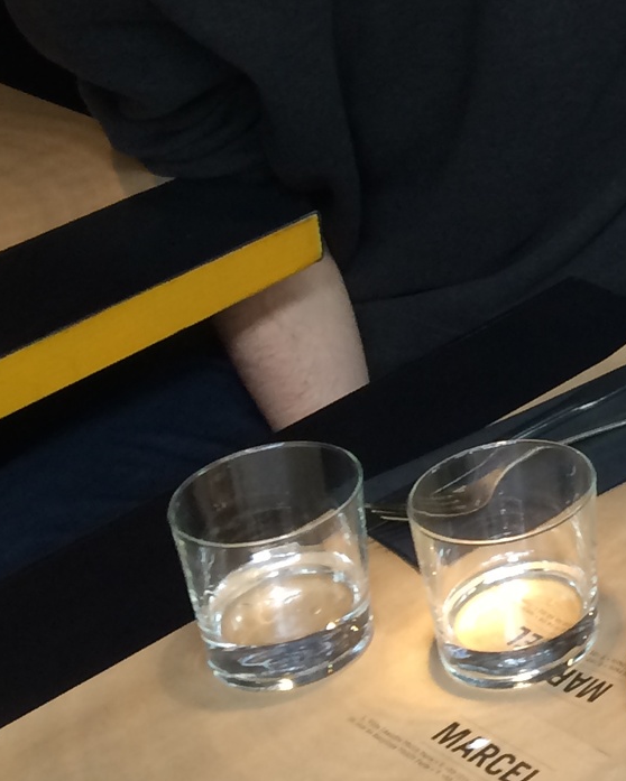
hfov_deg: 12.8
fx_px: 2431
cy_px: -29
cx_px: 1253
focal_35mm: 105
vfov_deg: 17.8
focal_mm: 4.12
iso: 80
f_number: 2.2
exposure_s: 1/30
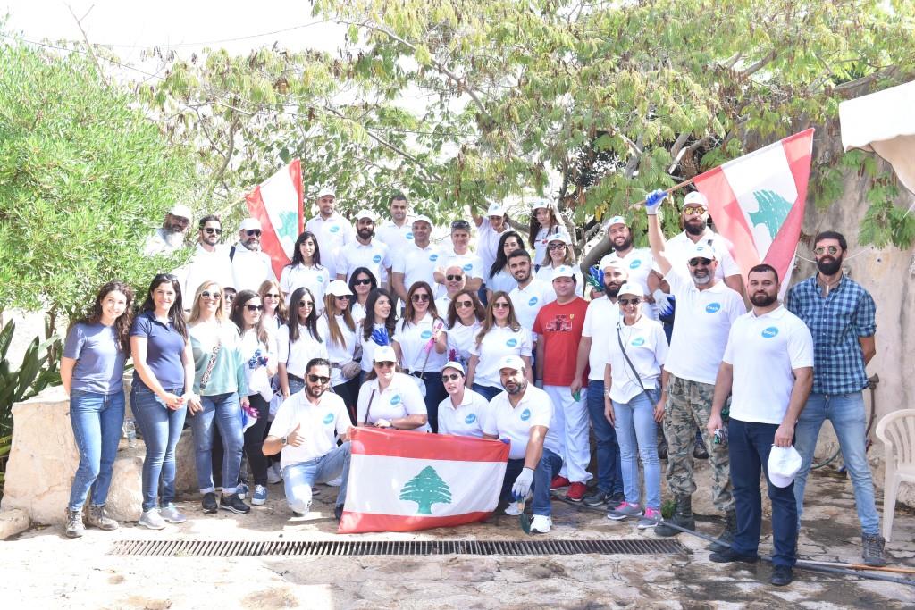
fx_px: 966
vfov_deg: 35.1
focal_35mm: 38
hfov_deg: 50.7
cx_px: 458
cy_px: 305
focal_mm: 38
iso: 640
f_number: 7.1
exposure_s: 1/250
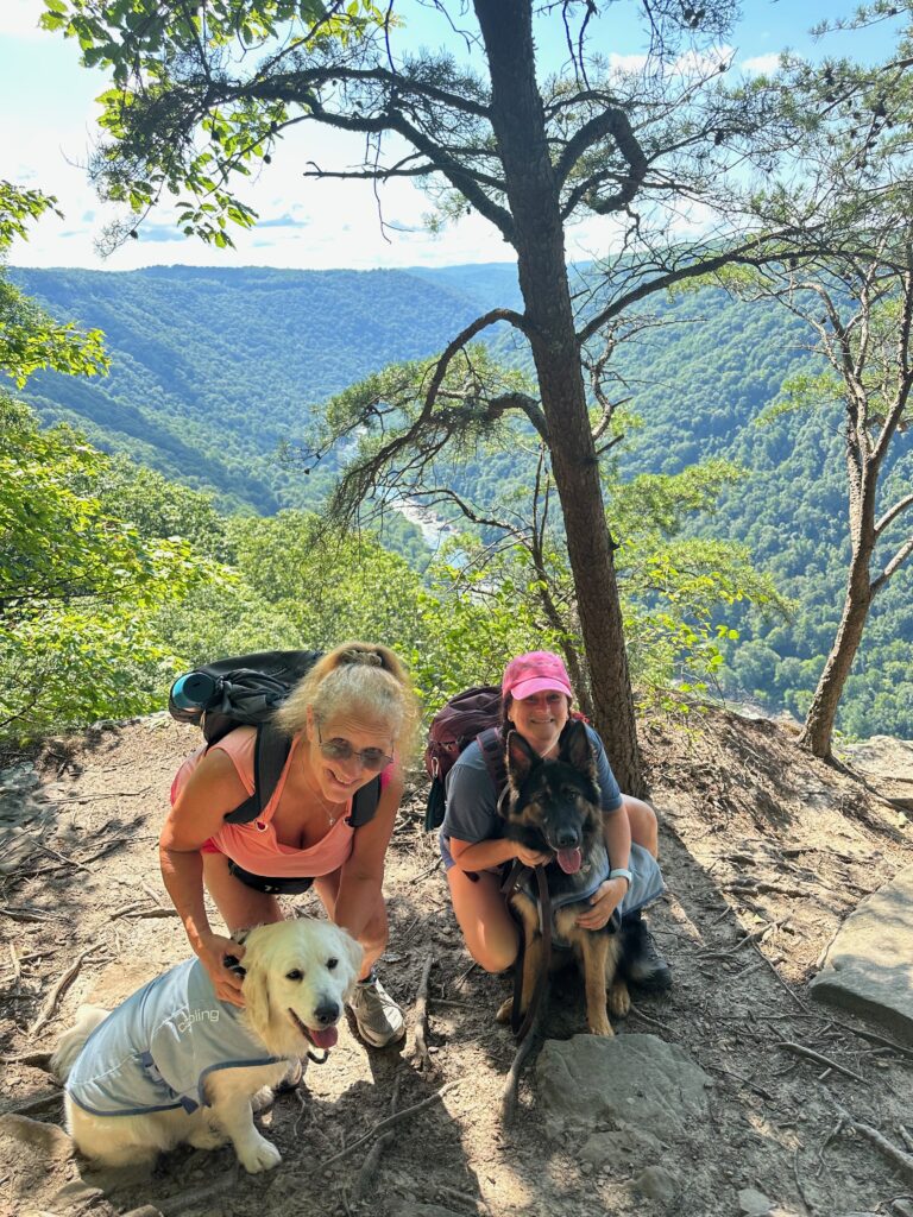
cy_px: 608
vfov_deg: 71.6
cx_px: 456
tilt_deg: -20.9
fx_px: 844
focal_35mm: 24
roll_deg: +3.5
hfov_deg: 56.8
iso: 80
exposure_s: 1/910
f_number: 1.78
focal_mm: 6.86
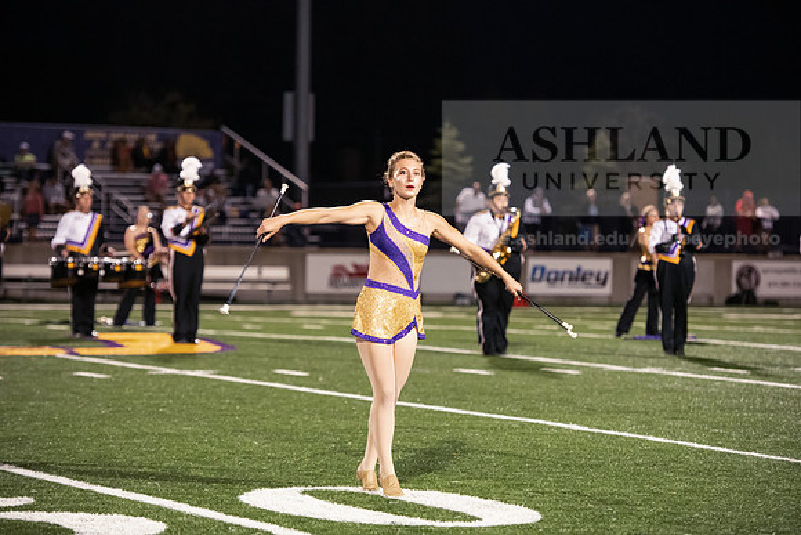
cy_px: 268
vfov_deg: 10.2
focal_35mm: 135
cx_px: 400
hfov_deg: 15.2
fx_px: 3004
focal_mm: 135
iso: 5000
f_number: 3.2
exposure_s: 1/400
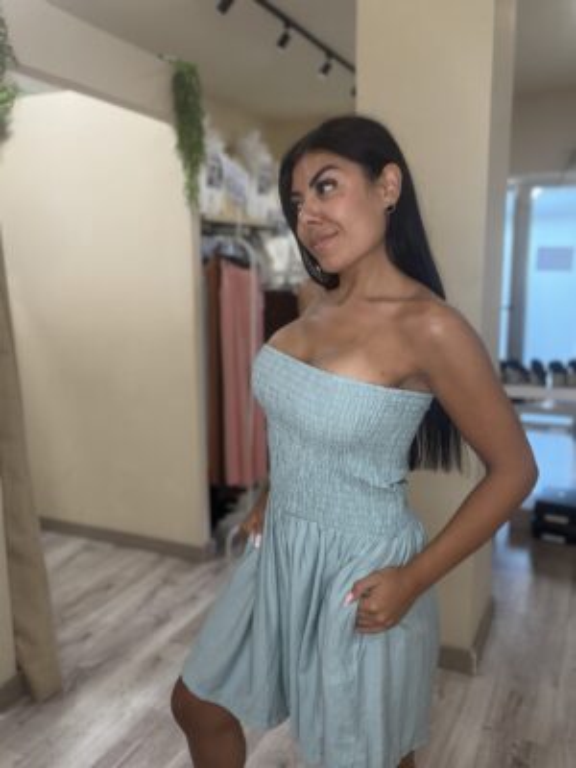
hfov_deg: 46.8
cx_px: 288
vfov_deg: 60.0
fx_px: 666
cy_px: 384
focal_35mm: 30
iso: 80
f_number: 1.9
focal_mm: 2.71
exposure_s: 1/65
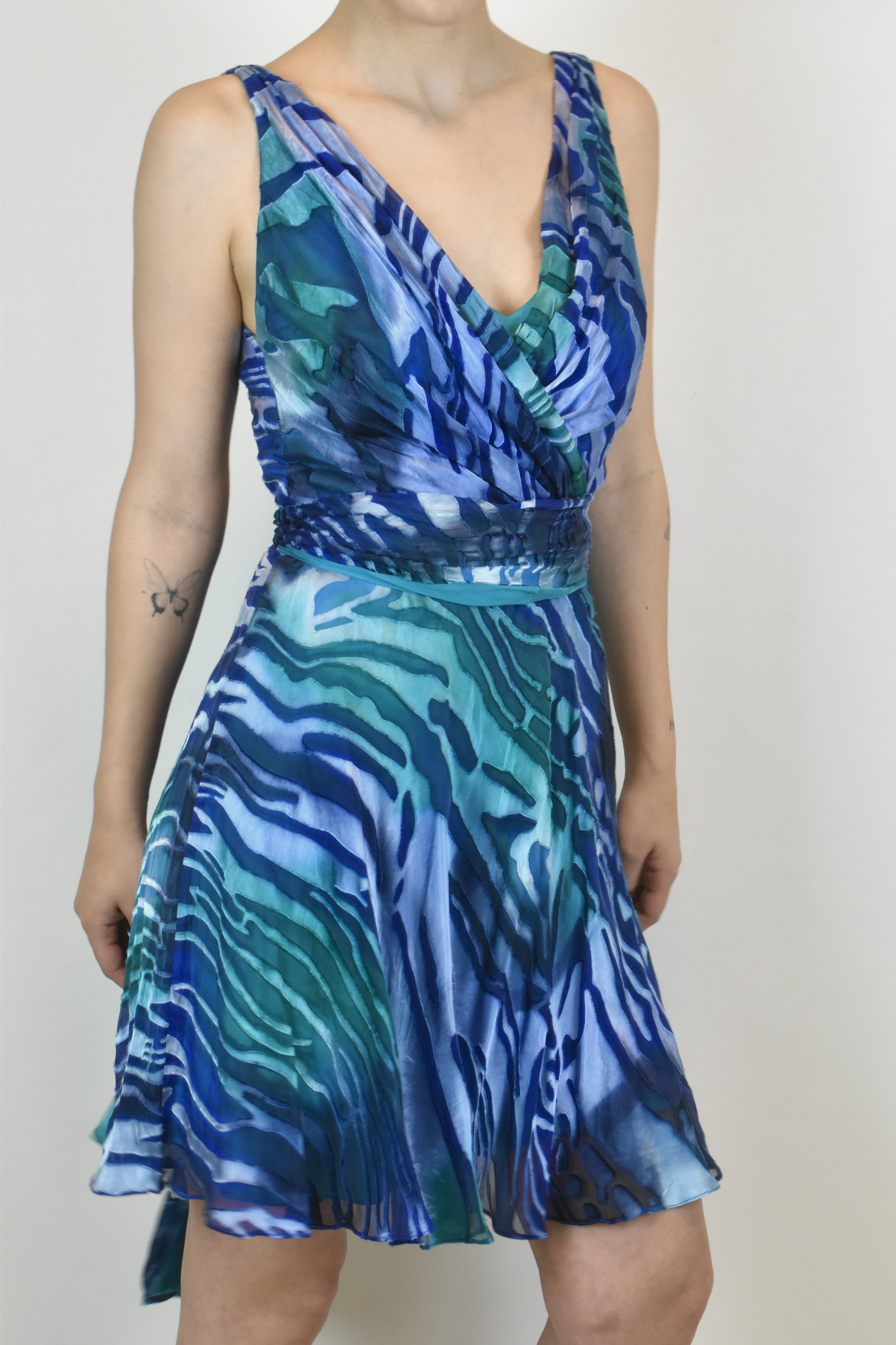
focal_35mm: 60
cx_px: 448
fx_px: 2240
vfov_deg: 33.4
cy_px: 672
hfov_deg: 22.6
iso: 1600
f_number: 18
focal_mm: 40
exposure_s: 1/30
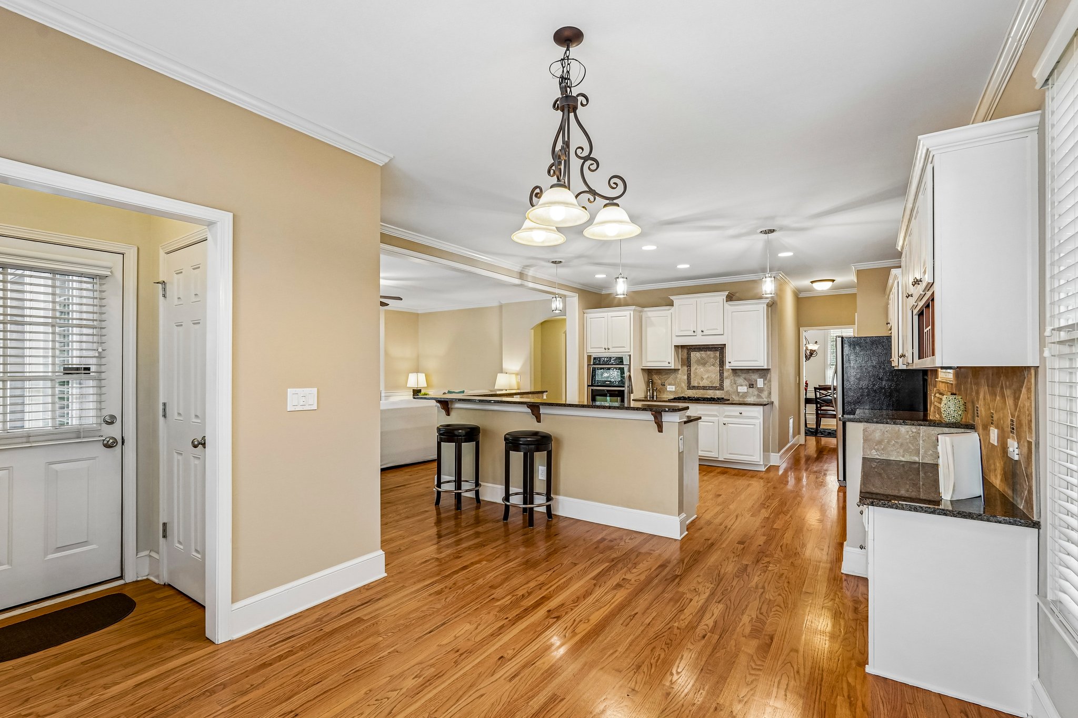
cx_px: 539
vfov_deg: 73.7
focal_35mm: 16
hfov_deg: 96.7
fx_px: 479
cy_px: 359
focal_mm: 16
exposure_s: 1/13
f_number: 8
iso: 800
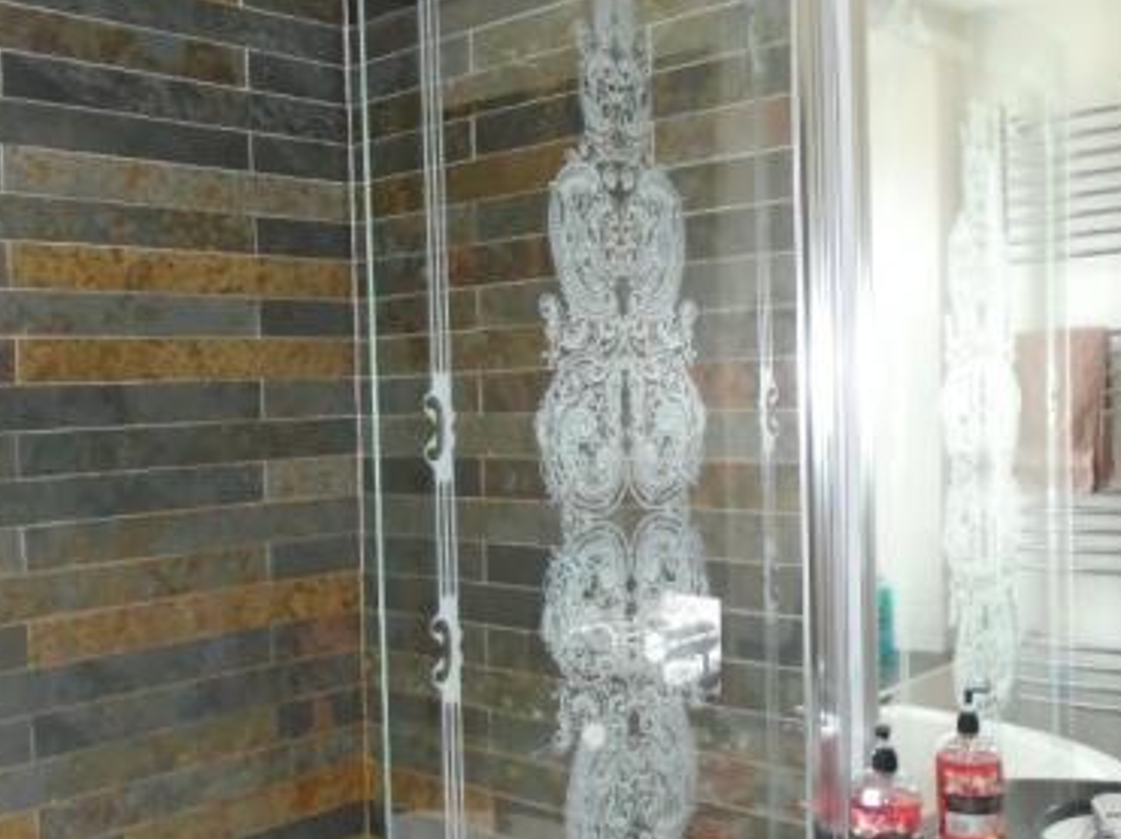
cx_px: 474
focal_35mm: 41
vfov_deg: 35.1
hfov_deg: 45.7
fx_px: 1327
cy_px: 444
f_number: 3.2
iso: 320
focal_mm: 4.6
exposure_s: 1/50
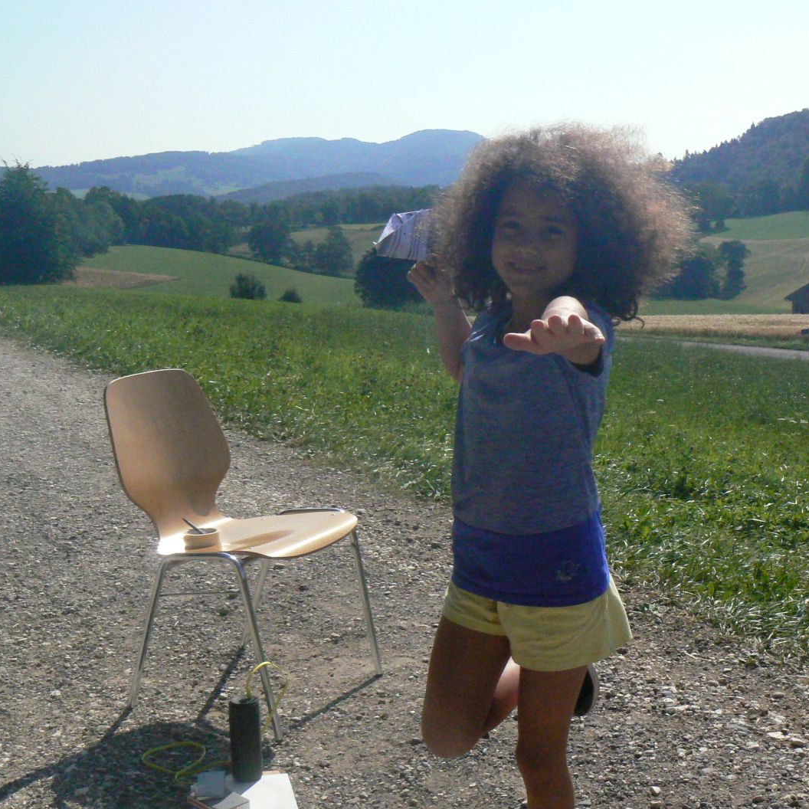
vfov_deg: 36.1
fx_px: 1243
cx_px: 499
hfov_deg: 35.9
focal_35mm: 47
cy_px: 401
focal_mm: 6.4
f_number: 8
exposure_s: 1/2000
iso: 400
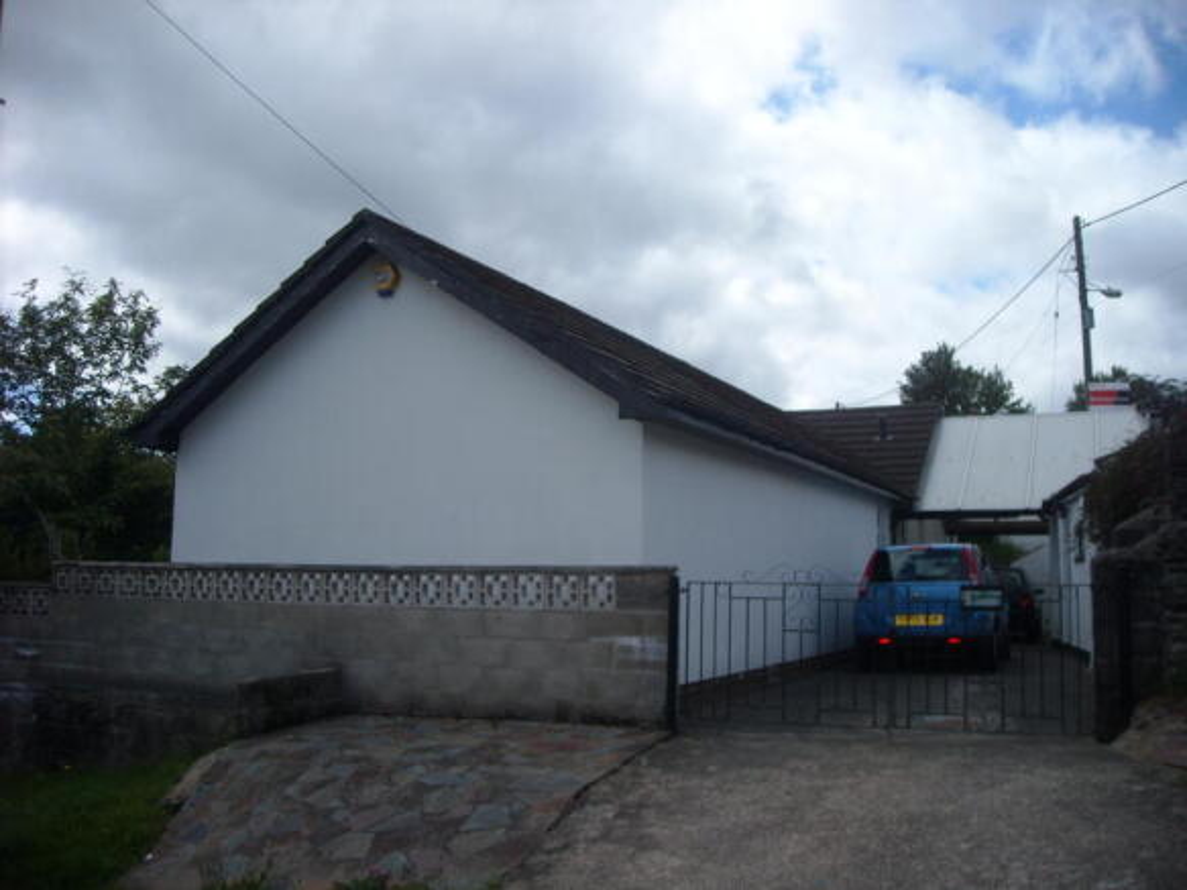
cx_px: 594
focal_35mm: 35
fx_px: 1200
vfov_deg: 40.7
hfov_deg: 52.6
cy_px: 445
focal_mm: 5.7
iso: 64
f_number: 5.6
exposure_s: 1/458
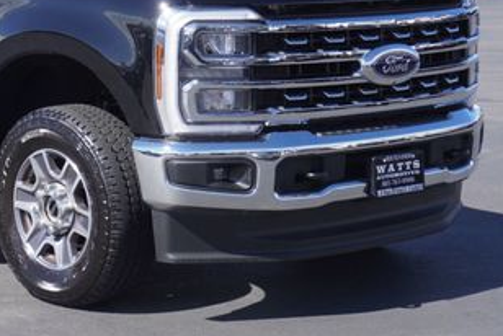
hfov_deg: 18.3
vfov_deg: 12.6
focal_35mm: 109
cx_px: 23
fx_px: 1525
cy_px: 90
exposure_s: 1/160
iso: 100
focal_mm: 35
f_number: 8
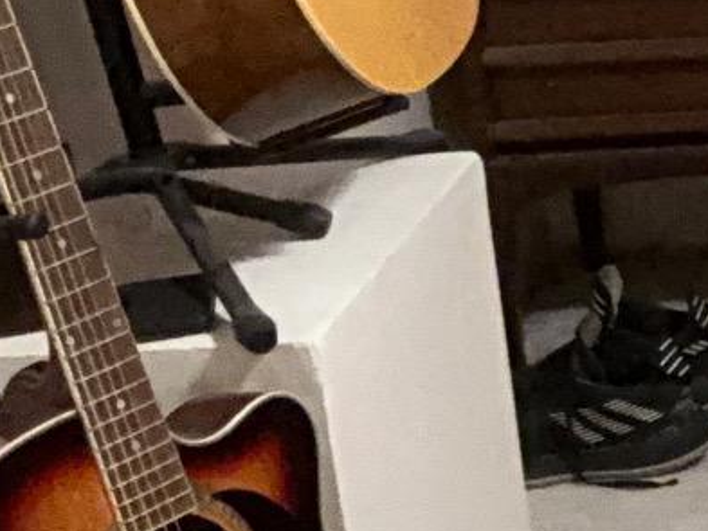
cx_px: 1740
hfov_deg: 11.2
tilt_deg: -19.3
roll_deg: +1.4
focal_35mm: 146
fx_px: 2987
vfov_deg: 10.2
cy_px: 167
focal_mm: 3
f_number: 1.8
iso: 320
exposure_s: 1/30
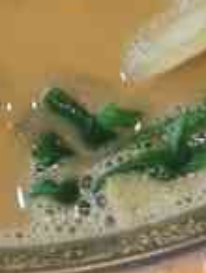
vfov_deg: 9.9
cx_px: 26
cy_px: -401
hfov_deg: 8.6
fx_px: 1361
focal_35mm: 172
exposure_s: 1/100
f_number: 1.6
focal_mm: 5.56
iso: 125
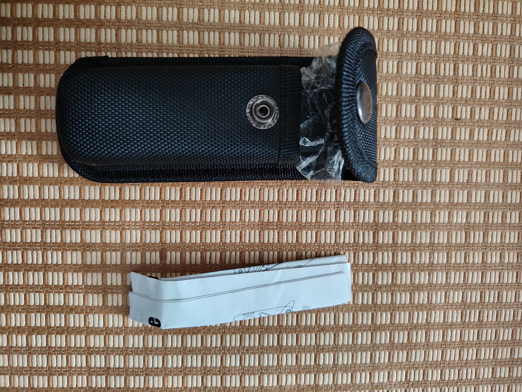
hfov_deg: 73.9
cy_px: 196
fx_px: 347
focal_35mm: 23
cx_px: 261
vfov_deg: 58.9
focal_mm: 5.25
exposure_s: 1/50
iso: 640
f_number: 1.8
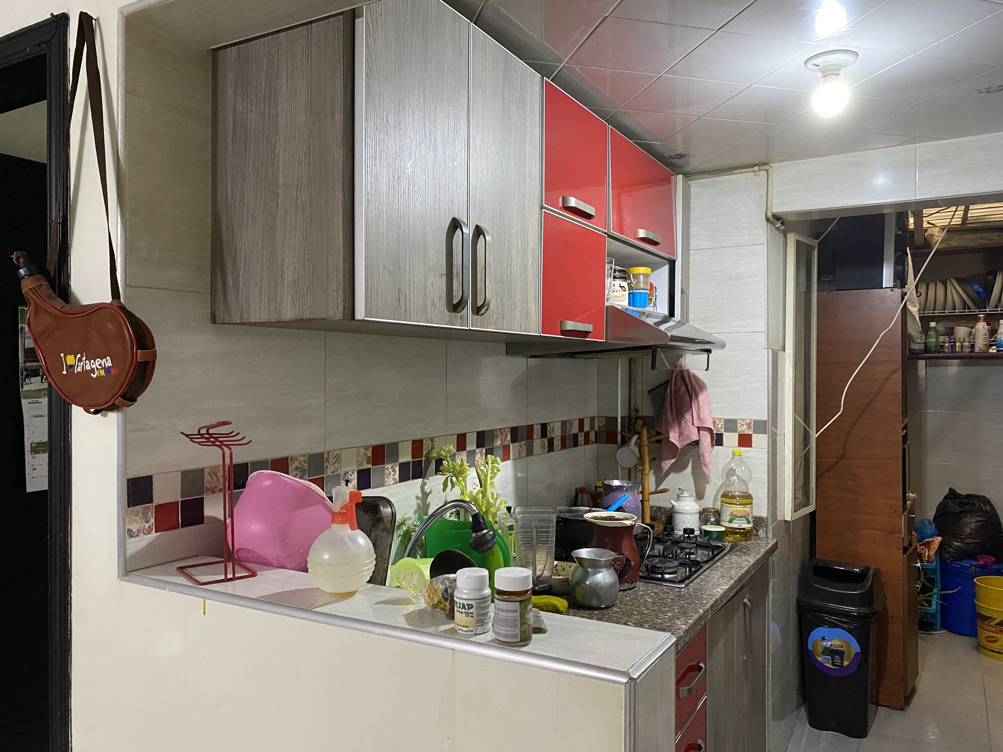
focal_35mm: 26
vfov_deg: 53.1
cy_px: 376
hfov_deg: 67.3
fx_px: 753
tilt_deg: -0.2
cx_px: 502
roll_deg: +0.2
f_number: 1.8
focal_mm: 4.25
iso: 500
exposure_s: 1/60
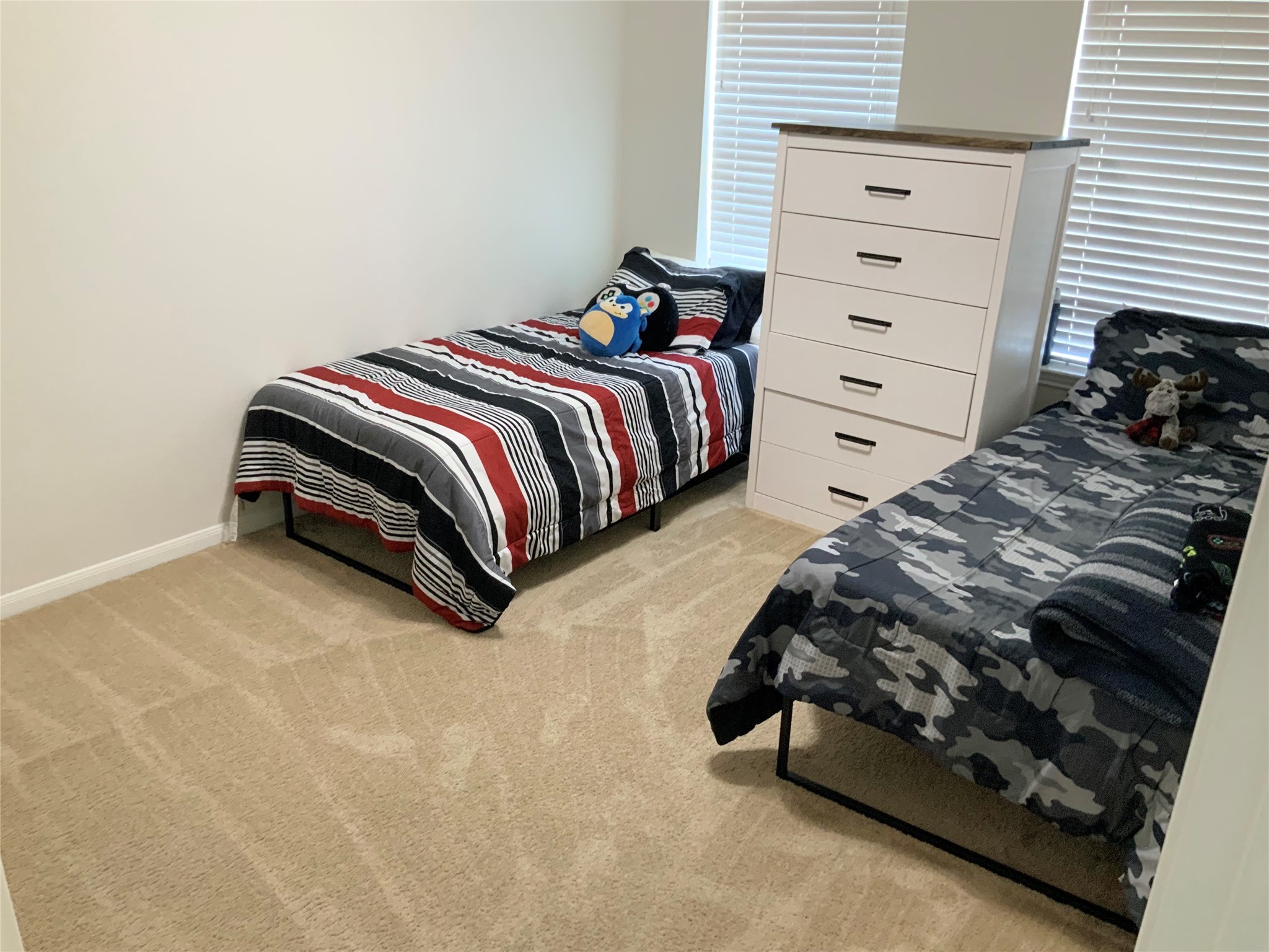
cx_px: 634
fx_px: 1063
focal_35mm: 29
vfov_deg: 48.2
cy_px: 476
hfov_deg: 61.7
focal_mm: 3
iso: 160
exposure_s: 1/60
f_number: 1.8
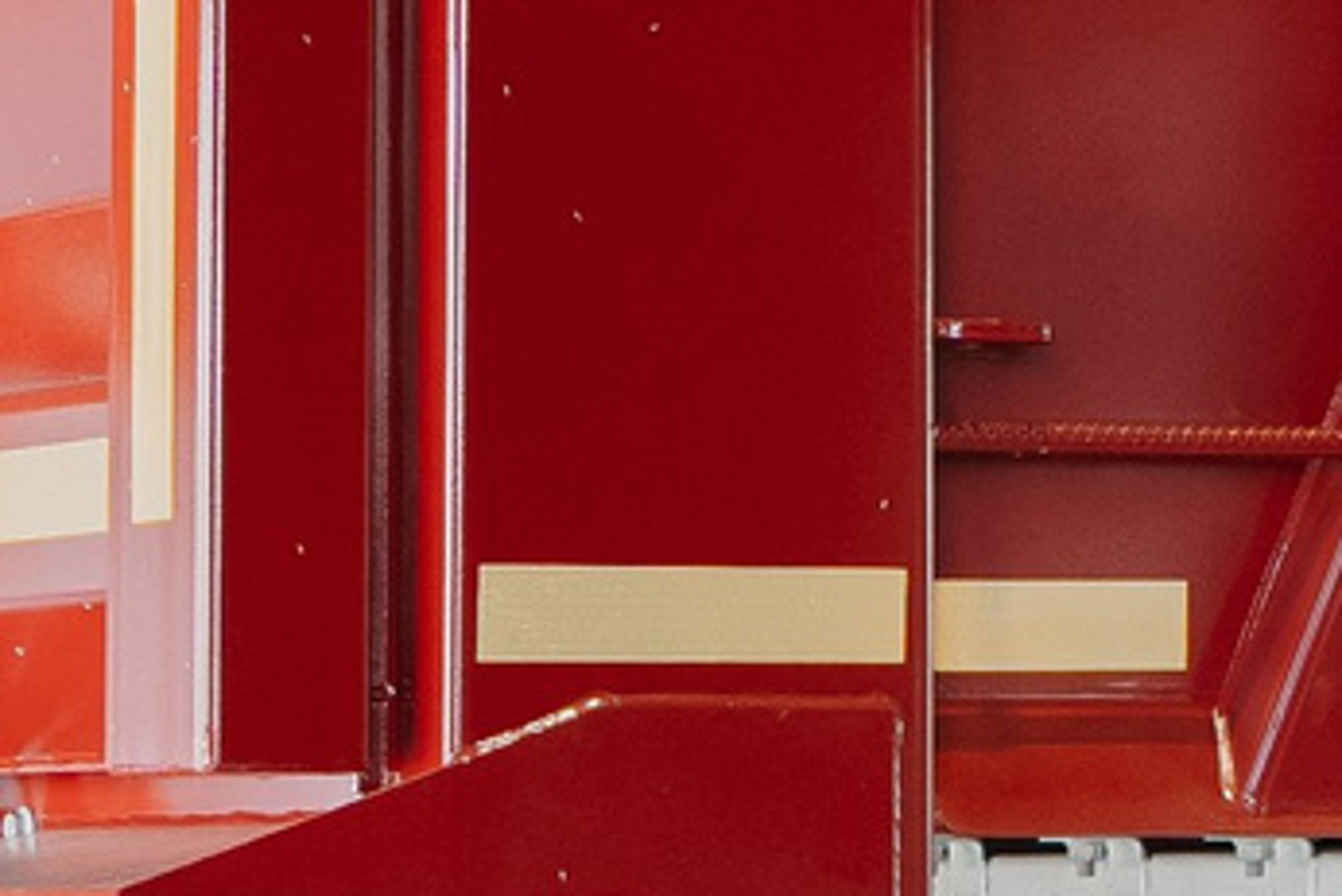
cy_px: 301
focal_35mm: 207
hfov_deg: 9.7
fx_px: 7719
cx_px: 1862
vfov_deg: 6.6
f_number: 2.5
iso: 160
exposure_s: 1/125
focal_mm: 28
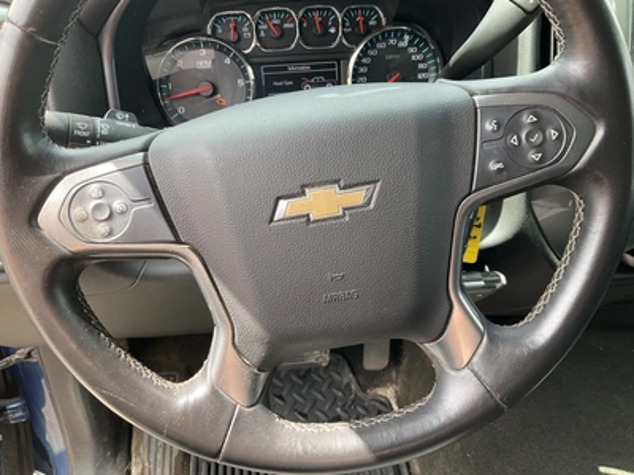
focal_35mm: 29
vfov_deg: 48.2
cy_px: 238
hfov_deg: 61.7
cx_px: 317
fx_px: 531
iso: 25
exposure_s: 1/122
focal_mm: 3
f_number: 1.8
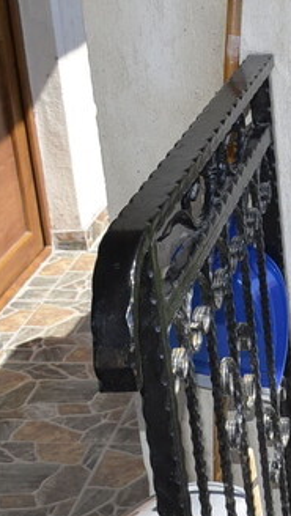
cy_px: 343
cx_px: 472
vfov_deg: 24.1
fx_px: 1205
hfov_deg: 12.9
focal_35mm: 88
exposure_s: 1/200
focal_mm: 18
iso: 100
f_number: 9
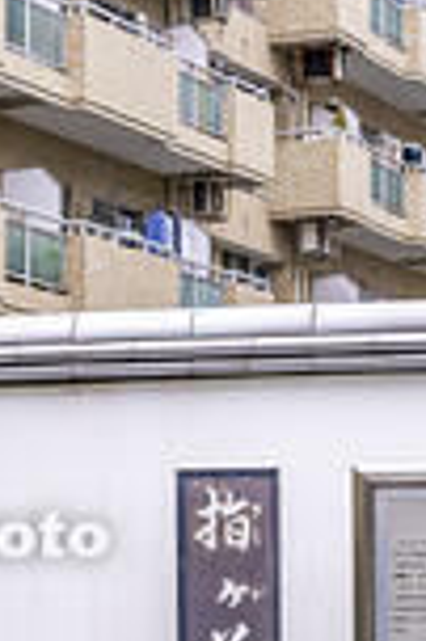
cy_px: 523
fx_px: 2668
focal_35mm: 150
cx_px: -76
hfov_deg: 9.0
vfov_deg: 13.6
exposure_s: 1/160
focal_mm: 38
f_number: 7.1
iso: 250
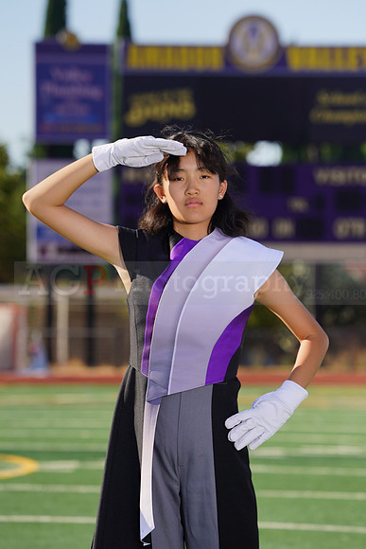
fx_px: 3993
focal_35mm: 262
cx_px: 183
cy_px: 274
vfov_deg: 7.9
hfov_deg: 5.2
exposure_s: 1/250
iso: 100
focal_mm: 262
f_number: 9
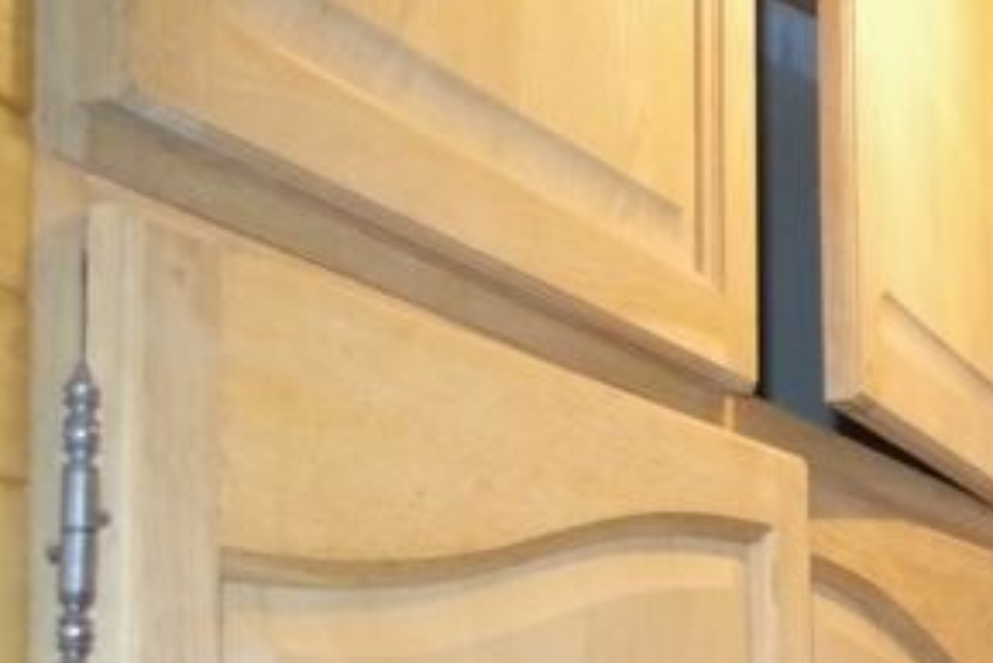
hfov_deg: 22.0
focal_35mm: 83
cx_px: 1287
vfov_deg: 16.0
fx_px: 2290
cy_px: 747
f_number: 4
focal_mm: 20
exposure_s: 1/125
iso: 3200
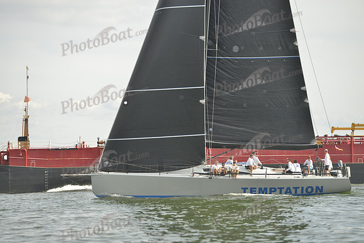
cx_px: 182
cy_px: 122
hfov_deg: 13.2
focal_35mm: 155
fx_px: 1568
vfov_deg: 8.9
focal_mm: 155
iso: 200
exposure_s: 1/1250
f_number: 4.5
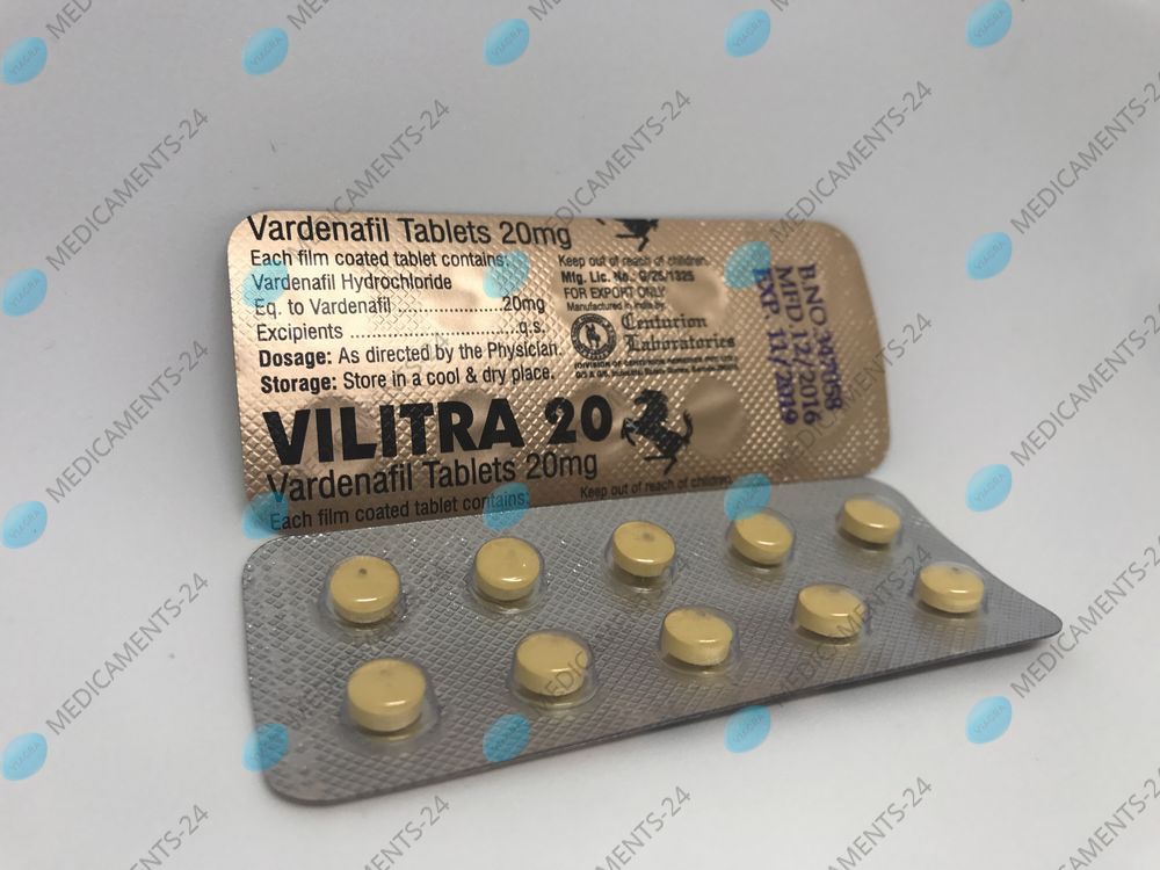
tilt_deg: -24.7
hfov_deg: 63.4
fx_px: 938
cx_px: 580
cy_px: 435
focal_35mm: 28
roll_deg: -4.0
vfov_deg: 49.7
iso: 20
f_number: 1.8
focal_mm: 3.99
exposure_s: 1/109
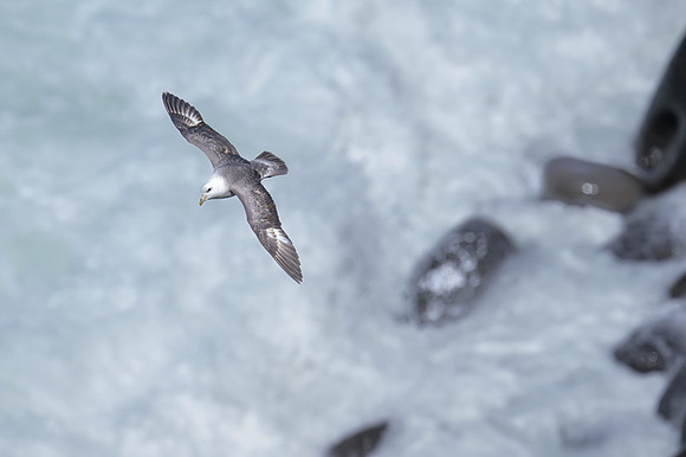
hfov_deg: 3.2
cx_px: 346
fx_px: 12390
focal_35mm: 651
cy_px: 192
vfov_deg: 2.1
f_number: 5.6
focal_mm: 560
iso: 800
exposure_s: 1/4000
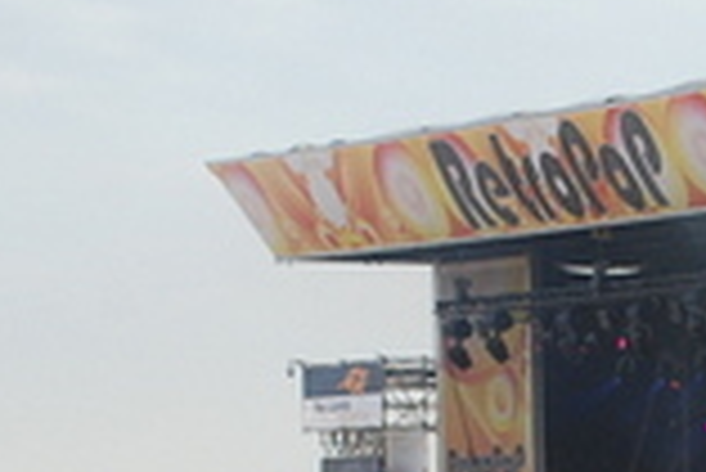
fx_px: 4809
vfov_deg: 5.6
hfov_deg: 8.2
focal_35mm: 245
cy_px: 605
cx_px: 1120
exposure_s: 1/200
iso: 320
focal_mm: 40
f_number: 7.1
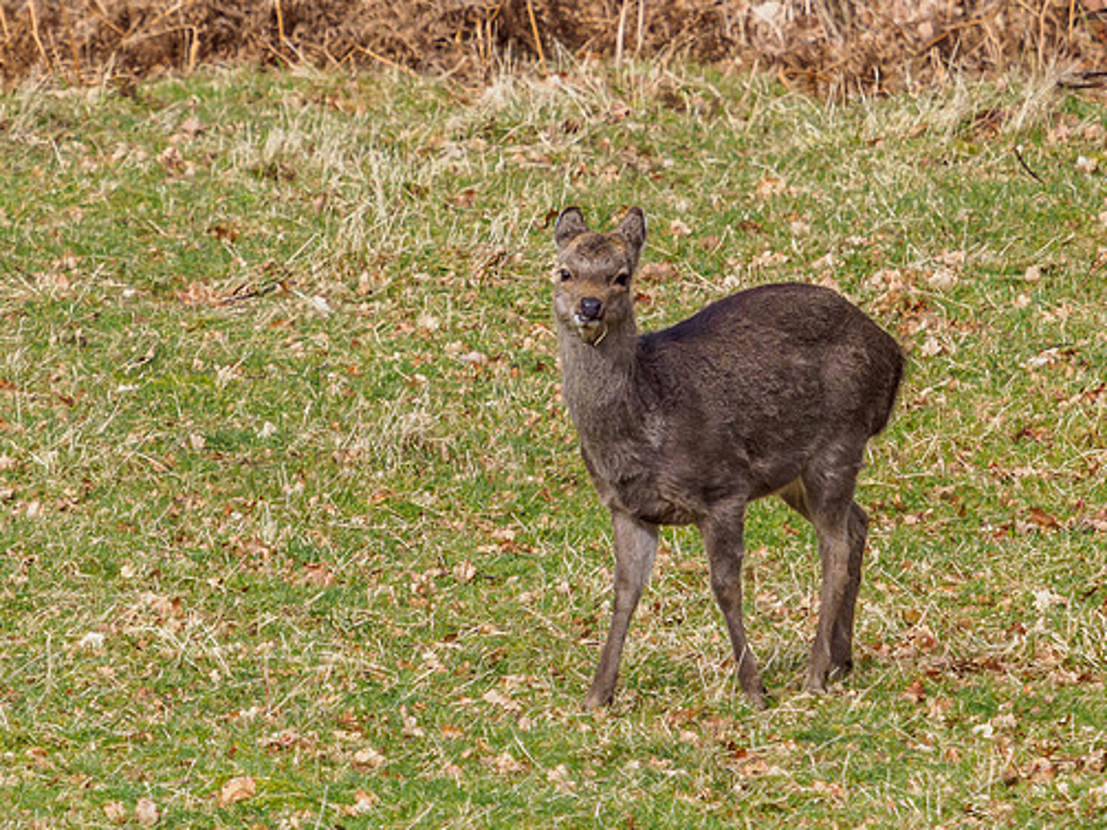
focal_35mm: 1150
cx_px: 581
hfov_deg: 1.7
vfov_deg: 1.3
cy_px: 267
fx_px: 36768
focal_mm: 300
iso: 250
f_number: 6.3
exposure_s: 1/640
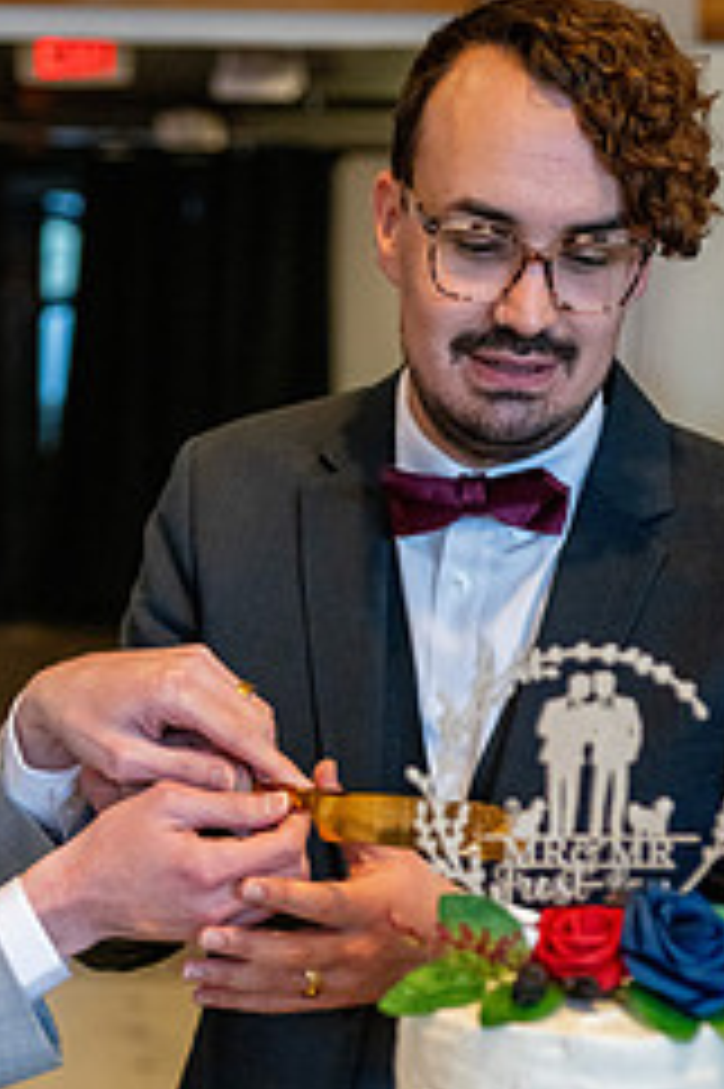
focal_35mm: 93
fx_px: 2809
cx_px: 90
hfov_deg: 14.6
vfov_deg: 21.7
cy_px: 806
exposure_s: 1/200
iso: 5000
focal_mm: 50
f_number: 2.8
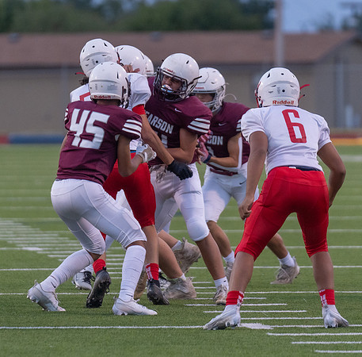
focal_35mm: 432
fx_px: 5075
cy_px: 124
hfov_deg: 4.1
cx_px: 141
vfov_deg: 4.0
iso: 2000
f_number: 2.8
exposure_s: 1/1250
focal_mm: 200
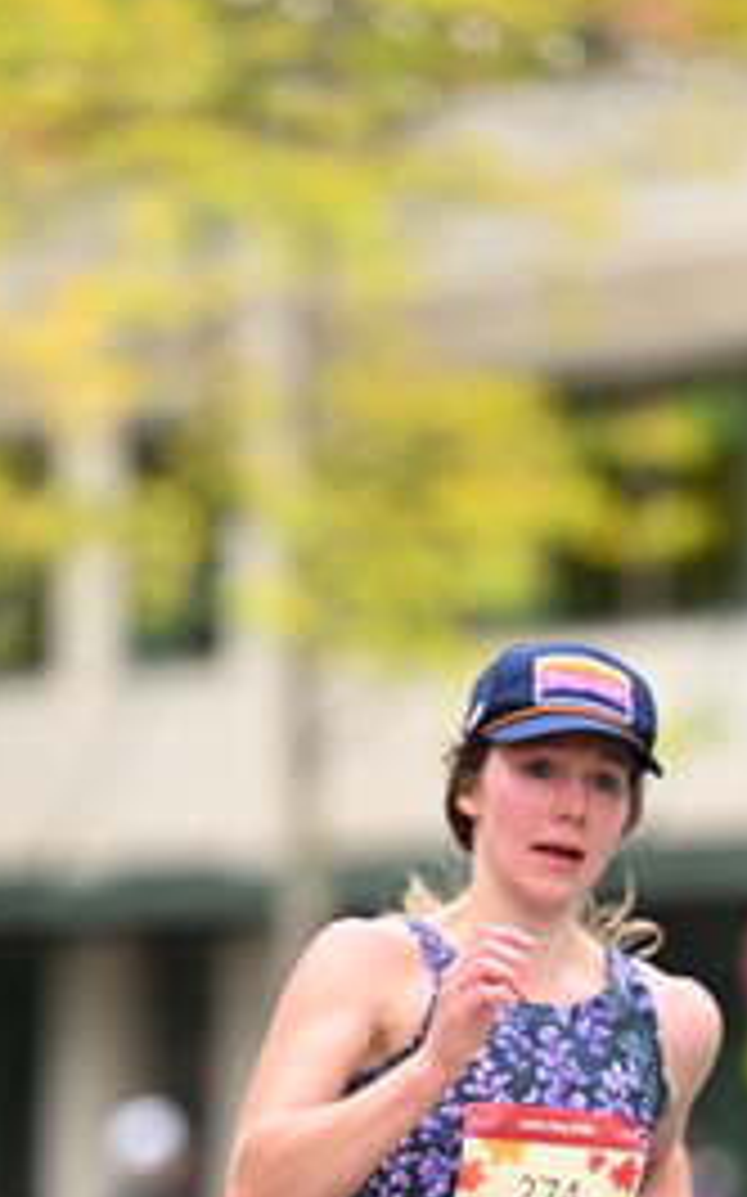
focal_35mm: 421
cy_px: 1080
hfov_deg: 3.1
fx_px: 13728
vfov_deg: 5.0
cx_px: 295
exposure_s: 1/1600
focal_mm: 200
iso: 1000
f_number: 2.8
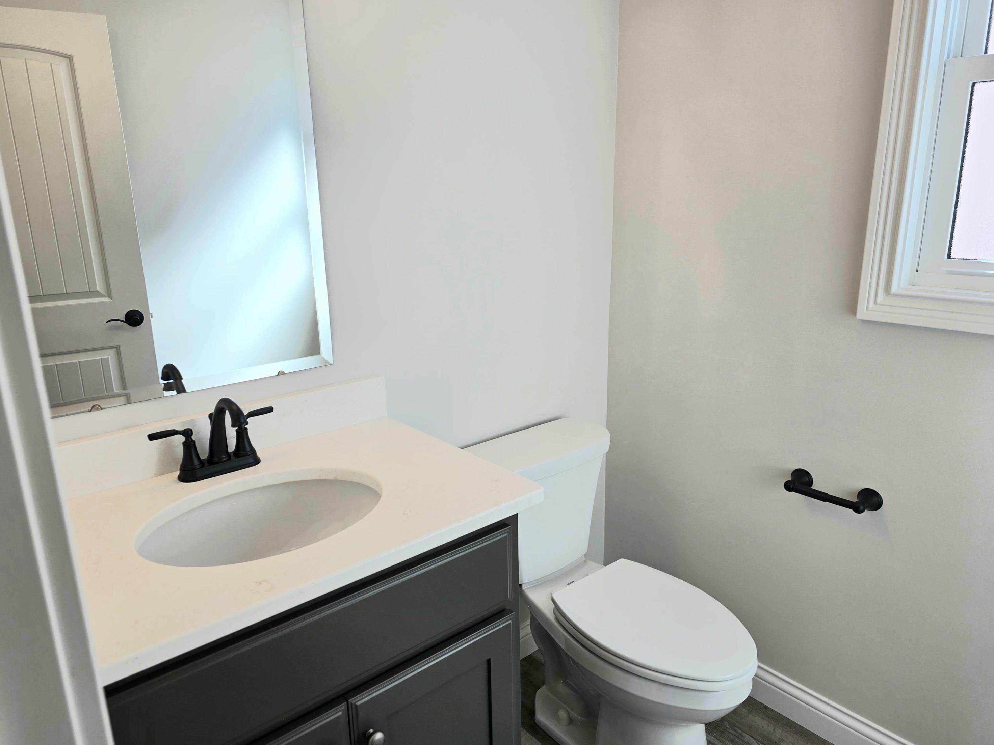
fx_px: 689
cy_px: 374
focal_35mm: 24
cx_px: 491
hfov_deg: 71.6
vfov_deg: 56.8
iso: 12
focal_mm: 6.3
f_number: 1.7
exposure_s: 1/127
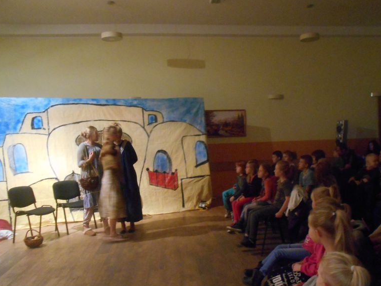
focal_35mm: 34
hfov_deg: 53.6
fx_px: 374
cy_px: 169
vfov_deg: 41.6
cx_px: 226
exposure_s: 1/6
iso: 800
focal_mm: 4.6
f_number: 3.2
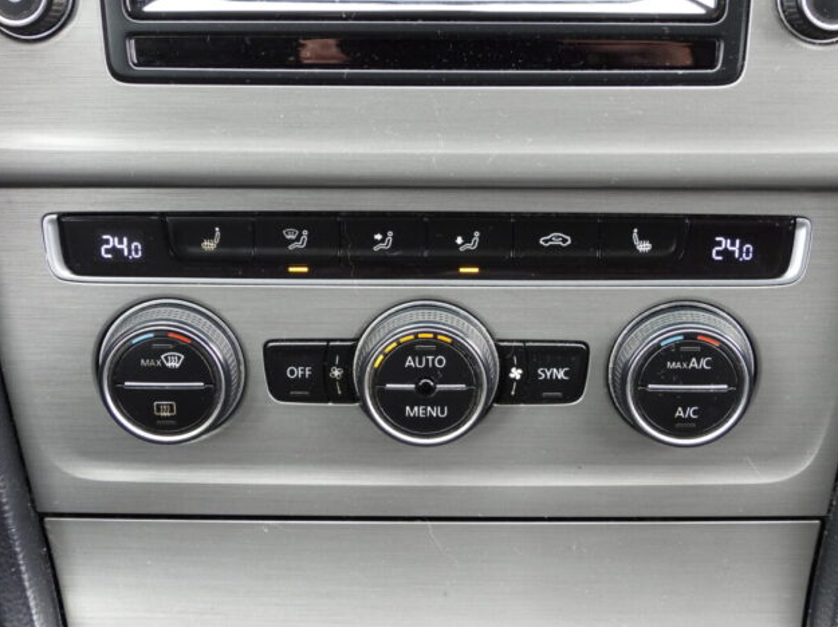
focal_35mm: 57
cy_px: 280
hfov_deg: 33.8
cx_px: 441
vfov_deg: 25.6
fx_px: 1379
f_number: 3.2
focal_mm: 9
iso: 220
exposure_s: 1/30
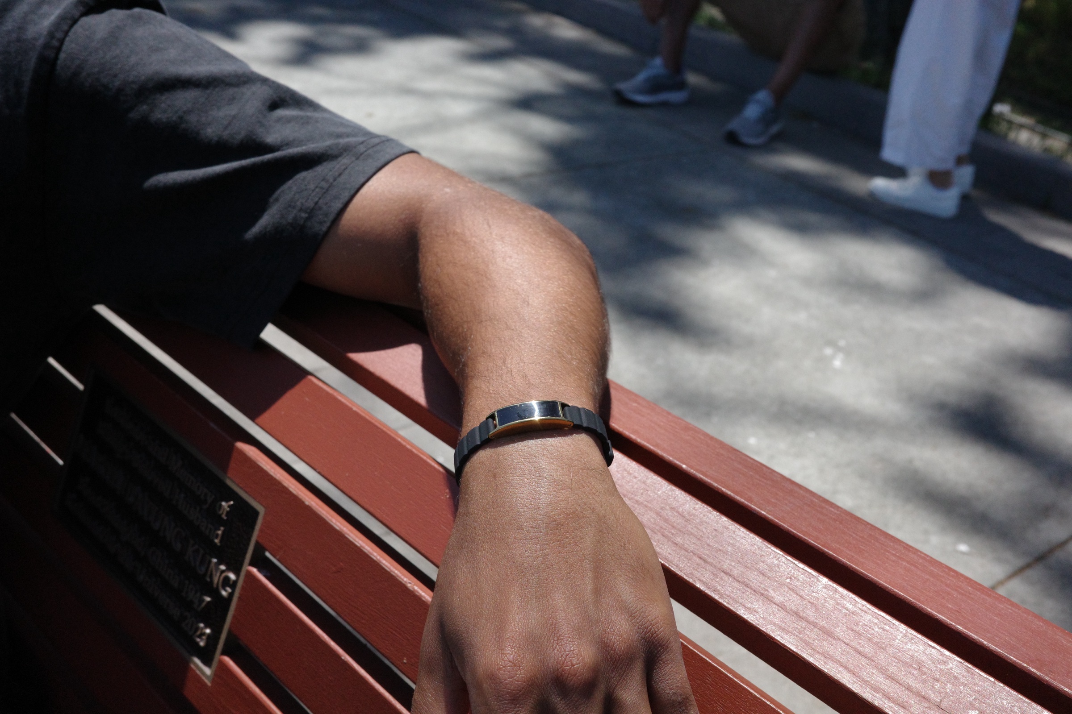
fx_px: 1191
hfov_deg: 48.5
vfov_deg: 33.4
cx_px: 536
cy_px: 357
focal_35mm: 40
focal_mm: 26
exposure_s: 1/3200
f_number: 7.1
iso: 2000
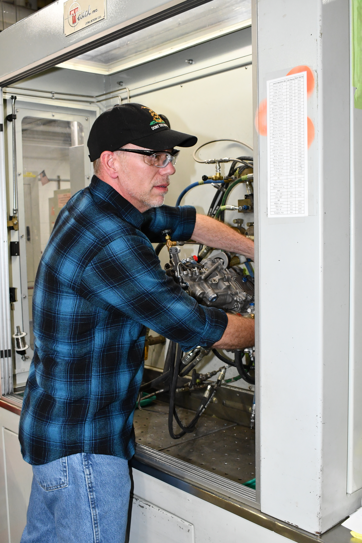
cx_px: 181
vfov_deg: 49.6
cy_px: 272
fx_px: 588
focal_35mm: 39
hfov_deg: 34.2
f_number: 8
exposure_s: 1/60
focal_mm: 26
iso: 1600
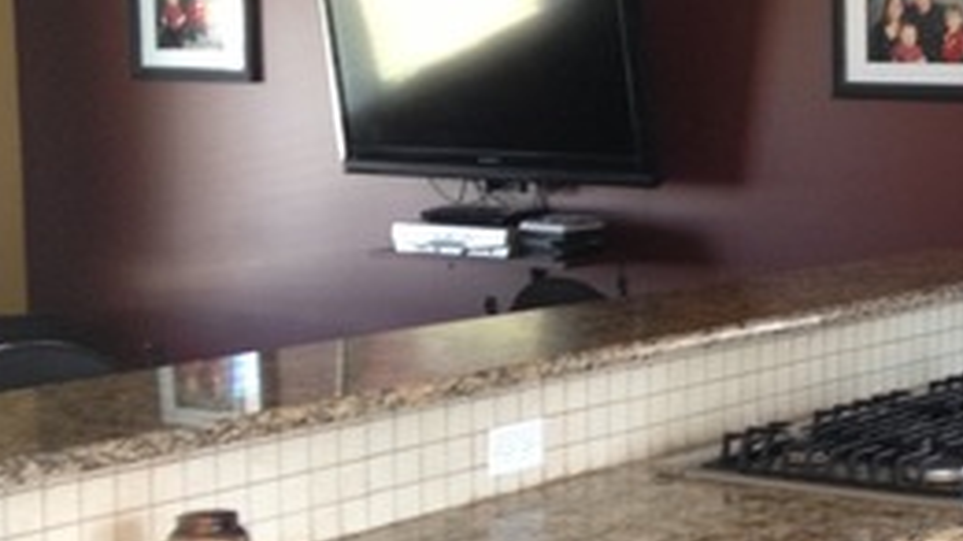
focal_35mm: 94
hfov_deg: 21.6
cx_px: 1041
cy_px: 289
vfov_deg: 12.9
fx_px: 2399
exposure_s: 1/20
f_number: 2.4
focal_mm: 4.28
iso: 100
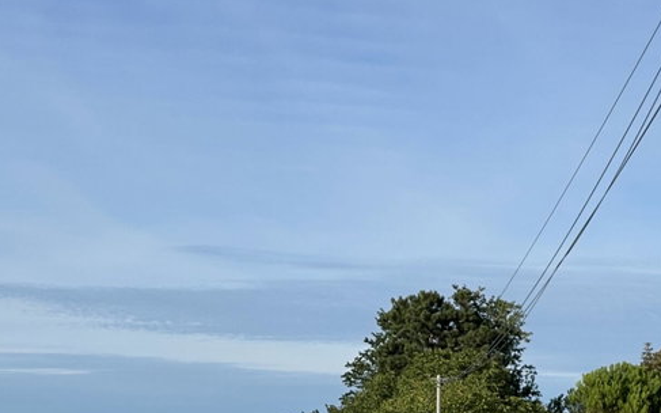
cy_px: 560
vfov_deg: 11.0
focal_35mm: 116
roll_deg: +0.0
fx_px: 2089
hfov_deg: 18.0
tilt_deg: -1.7
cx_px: 319
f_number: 2
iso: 25
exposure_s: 1/1410
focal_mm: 6
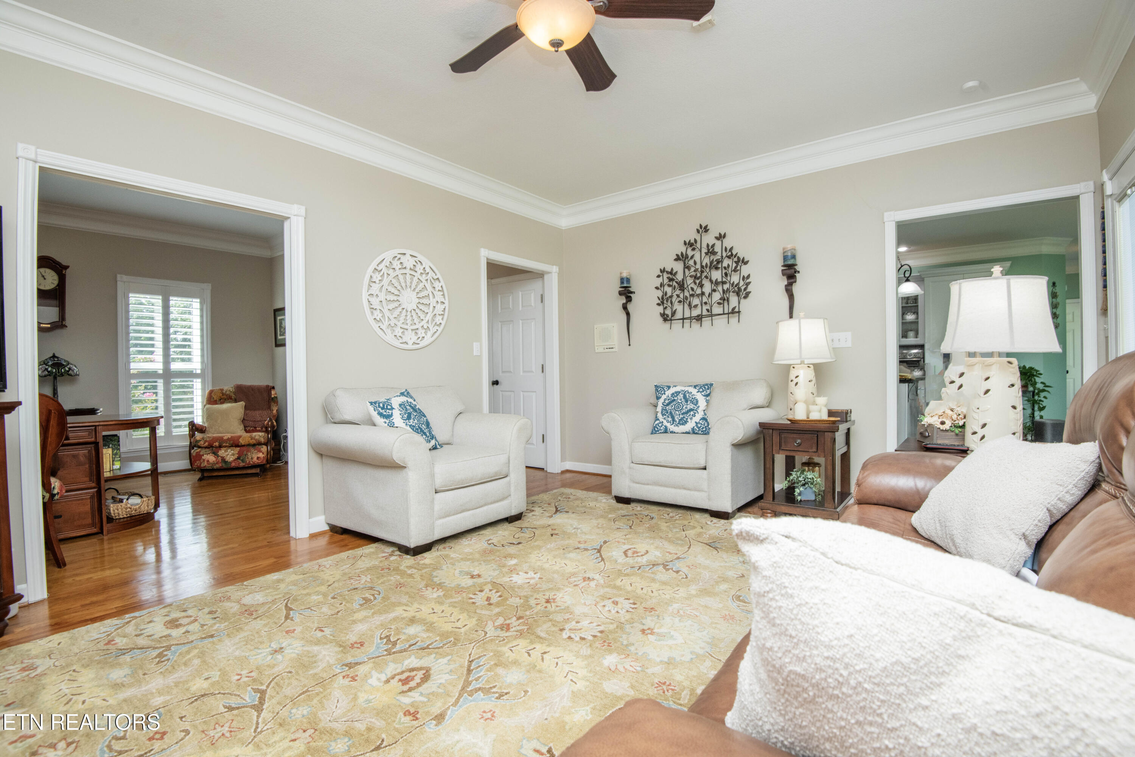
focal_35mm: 16
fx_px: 504
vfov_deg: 73.7
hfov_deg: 96.7
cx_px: 568
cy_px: 378
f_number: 9
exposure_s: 1/60
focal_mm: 16
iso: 400
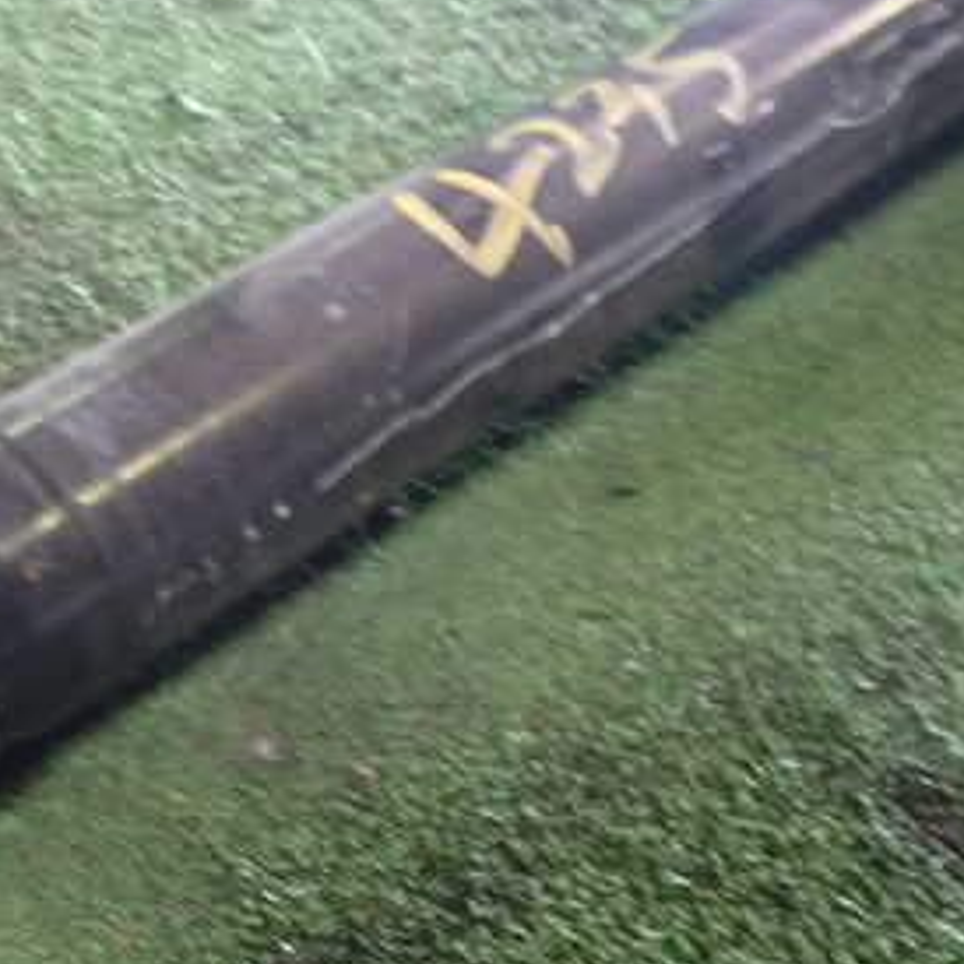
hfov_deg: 29.1
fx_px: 1827
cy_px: 510
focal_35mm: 58
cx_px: 253
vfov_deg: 29.5
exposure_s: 1/30
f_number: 2.3
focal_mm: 5.4
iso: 250
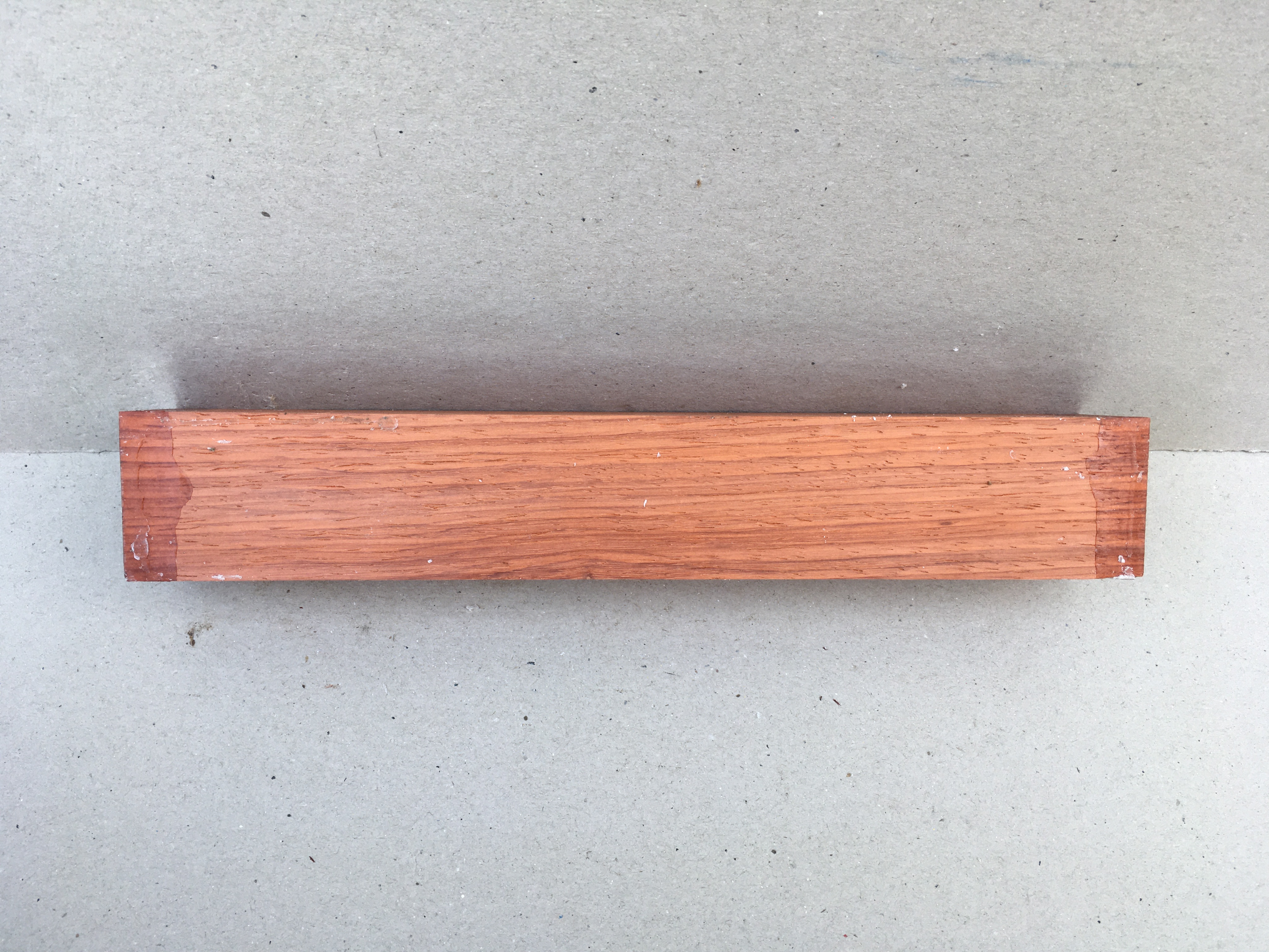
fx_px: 1063
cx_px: 634
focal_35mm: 29
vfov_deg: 48.2
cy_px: 476
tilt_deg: -63.0
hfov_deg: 61.7
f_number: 2.2
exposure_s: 1/100
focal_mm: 4.15
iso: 40
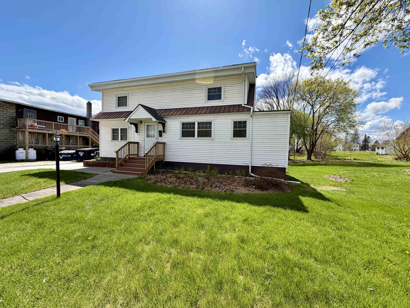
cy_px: 154
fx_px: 166
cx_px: 205
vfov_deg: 85.7
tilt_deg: -2.4
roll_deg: -1.2
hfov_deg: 102.1
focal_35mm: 14
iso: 25
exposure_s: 1/864
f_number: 2.2
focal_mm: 2.22
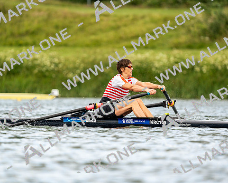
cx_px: 120
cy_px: 92
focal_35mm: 619
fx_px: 4178
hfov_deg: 3.1
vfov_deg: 2.5
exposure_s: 1/2000
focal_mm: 547
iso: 640
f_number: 6.3
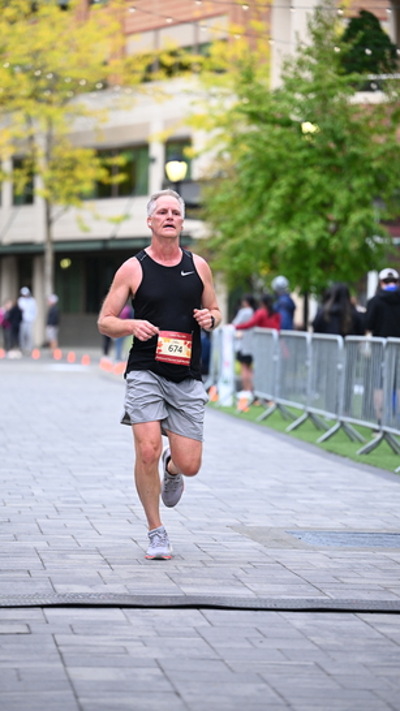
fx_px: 2490
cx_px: 180
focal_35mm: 132
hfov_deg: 9.2
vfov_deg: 16.3
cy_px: 356
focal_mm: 125
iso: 1000
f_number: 2.8
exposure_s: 1/1600
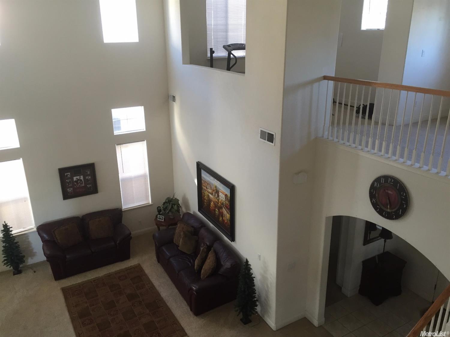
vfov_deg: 48.2
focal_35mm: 29
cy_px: 168
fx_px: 377
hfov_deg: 61.7
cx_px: 225
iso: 100
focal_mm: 4.15
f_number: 2.2
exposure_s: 1/30
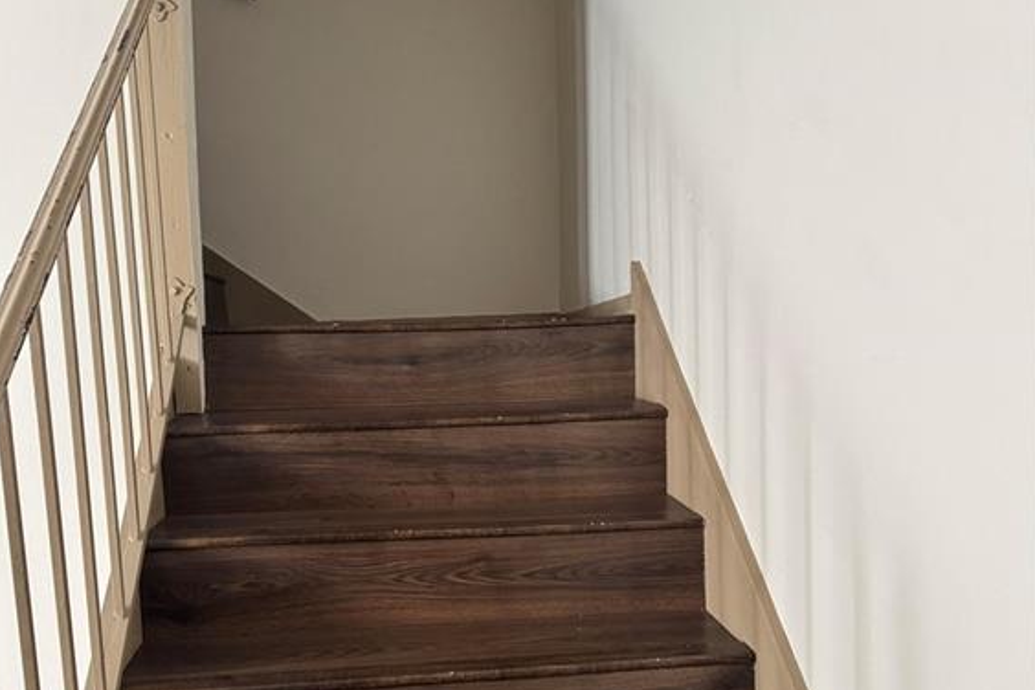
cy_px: 451
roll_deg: +1.6
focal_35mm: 34
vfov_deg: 38.5
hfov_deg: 55.8
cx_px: 510
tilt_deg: -5.7
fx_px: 977
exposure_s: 1/60
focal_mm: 6.76
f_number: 1.78
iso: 640
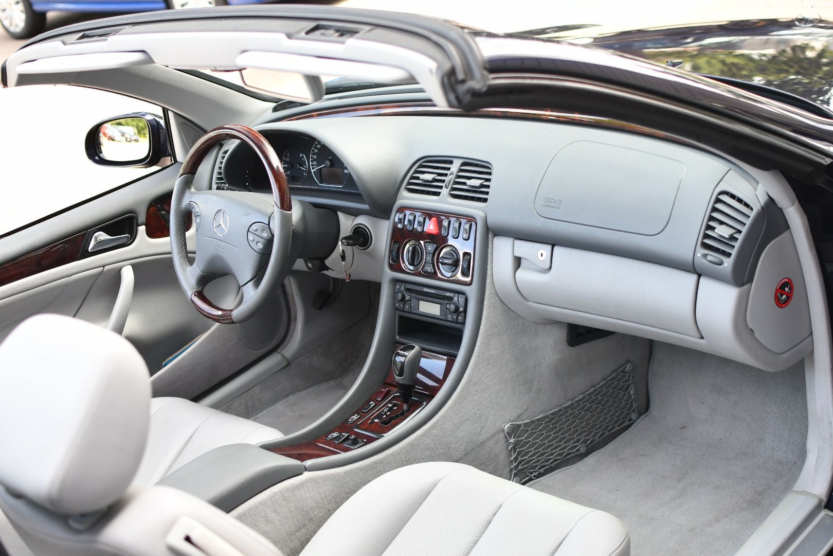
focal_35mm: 52
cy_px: 278
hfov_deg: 38.2
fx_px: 1203
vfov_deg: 26.0
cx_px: 416
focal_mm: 35
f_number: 2.8
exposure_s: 1/250
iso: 400
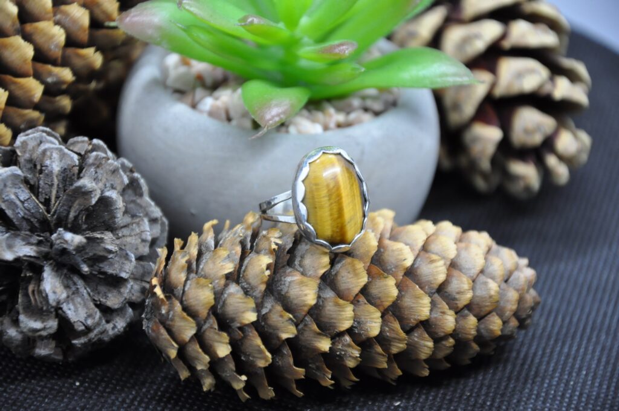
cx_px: 310
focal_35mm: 158
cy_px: 206
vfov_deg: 8.7
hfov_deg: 13.1
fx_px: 2705
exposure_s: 1/60
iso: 800
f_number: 5.6
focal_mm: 105
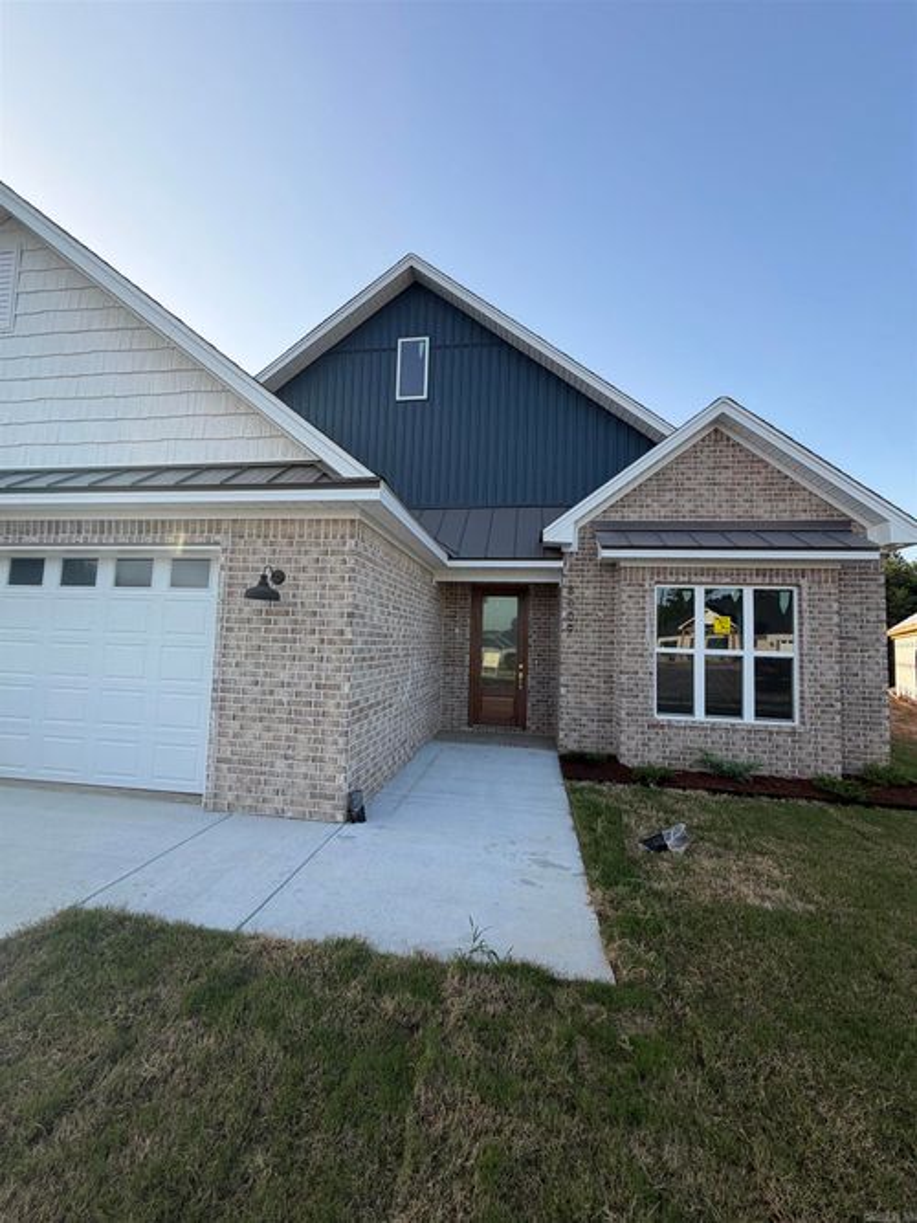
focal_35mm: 14
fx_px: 495
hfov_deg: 85.7
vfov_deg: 102.1
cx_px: 458
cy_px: 612
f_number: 2.2
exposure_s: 1/502
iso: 50
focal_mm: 2.22
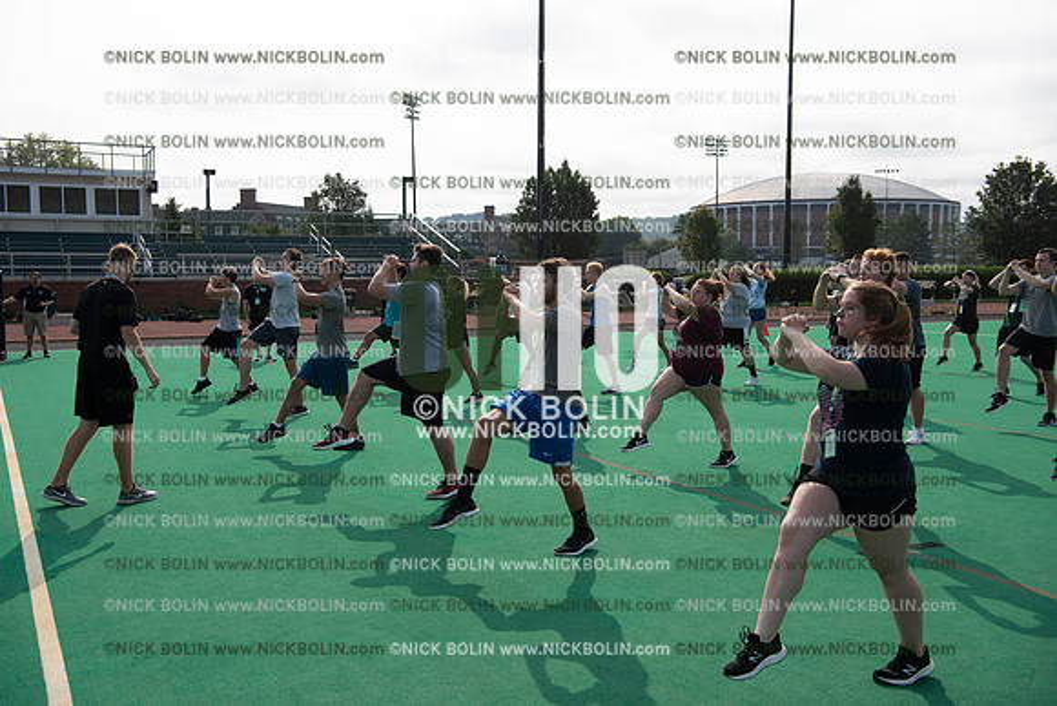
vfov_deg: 33.4
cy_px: 353
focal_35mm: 40
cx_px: 528
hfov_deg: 48.4
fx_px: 1175
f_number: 5.6
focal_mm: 40
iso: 125
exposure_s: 1/640
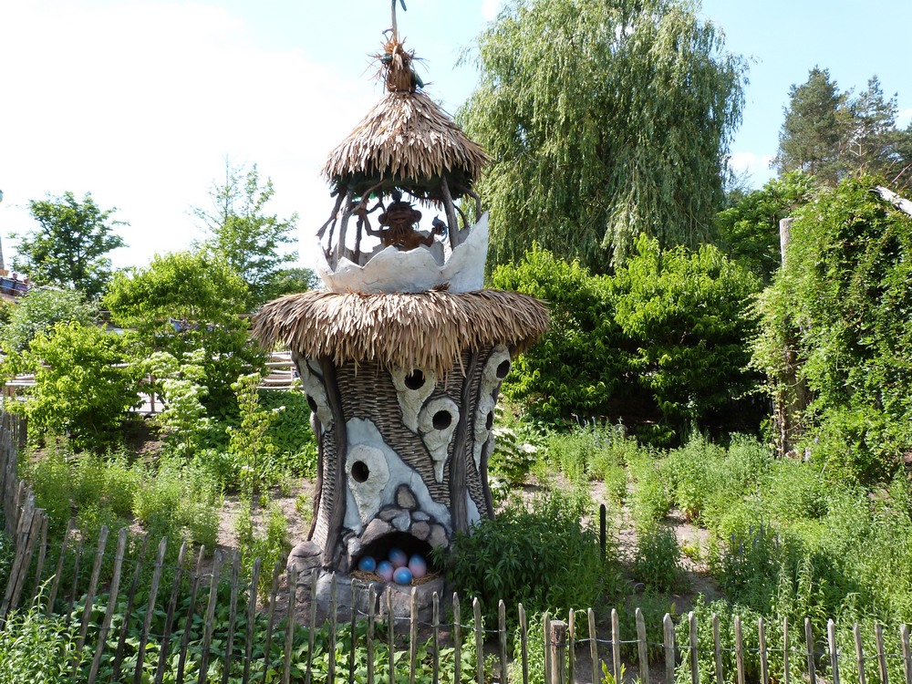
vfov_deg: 54.9
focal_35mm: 25
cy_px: 342
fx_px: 659
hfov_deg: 69.4
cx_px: 456
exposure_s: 1/250
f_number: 4.5
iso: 100
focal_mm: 4.5
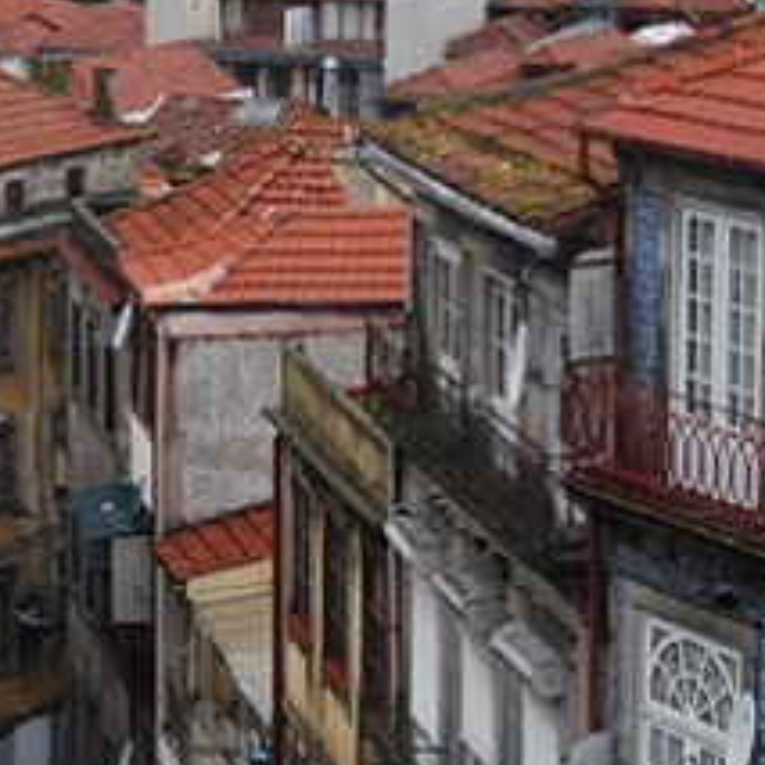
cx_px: -97
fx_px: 3700
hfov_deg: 11.6
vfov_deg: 11.7
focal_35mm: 148
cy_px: -22
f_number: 4
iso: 200
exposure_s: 1/60
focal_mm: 28
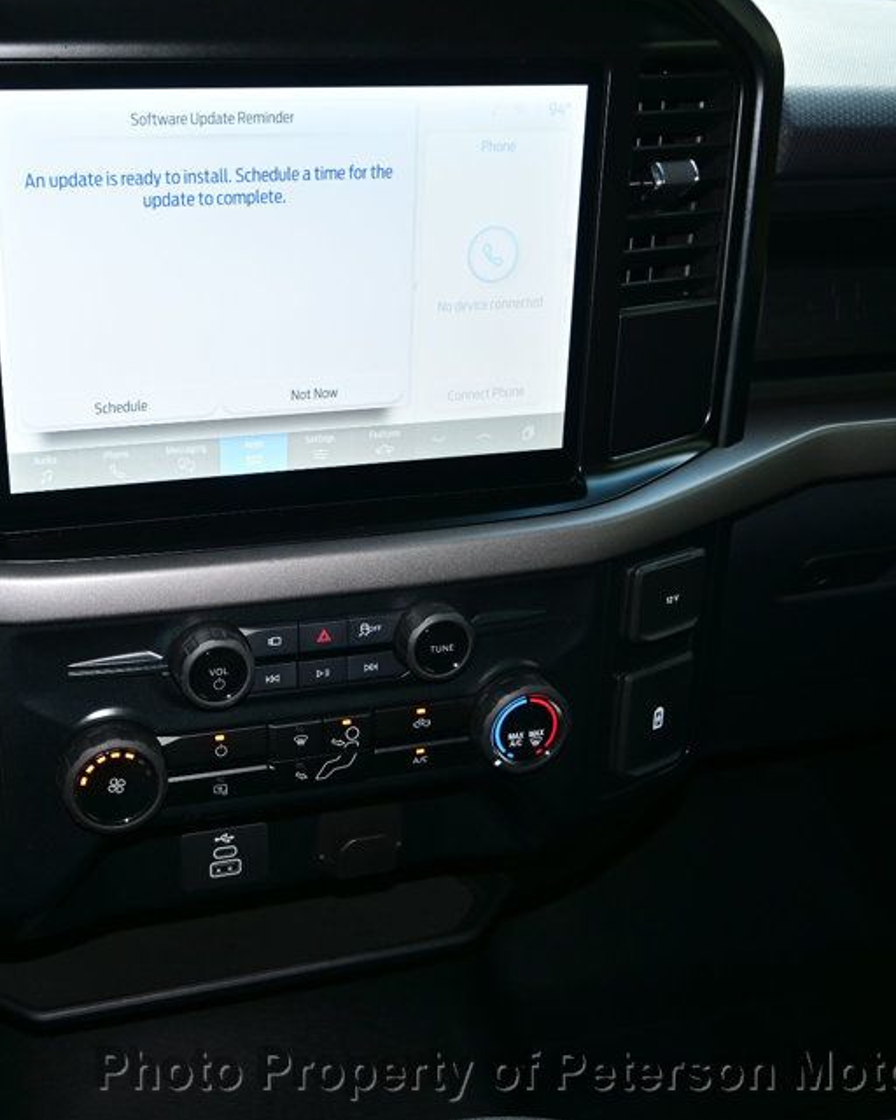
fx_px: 1193
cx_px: 238
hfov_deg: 40.2
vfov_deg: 50.2
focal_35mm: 36
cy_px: 525
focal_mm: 16
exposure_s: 1/60
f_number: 3.5
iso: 110
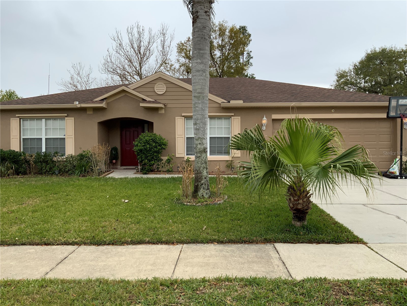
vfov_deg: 48.2
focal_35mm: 29
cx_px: 204
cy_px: 153
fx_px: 341
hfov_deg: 61.7
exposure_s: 1/855
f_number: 1.8
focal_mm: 3
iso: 16
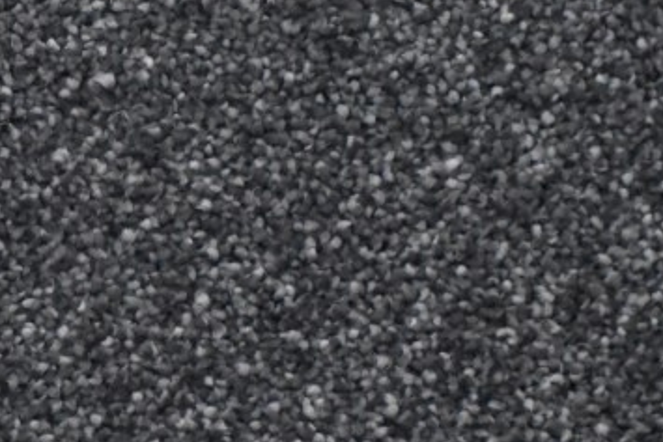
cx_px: -90
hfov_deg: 4.7
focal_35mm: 436
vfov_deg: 3.2
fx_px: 8033
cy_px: 427
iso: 11400
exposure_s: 1/125
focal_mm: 86
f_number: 4.8
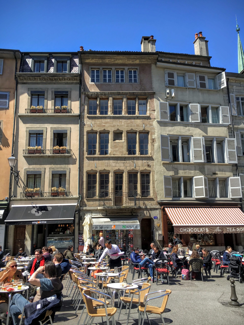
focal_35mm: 29
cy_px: 162
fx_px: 273
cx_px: 122
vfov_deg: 61.7
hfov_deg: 48.2
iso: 25
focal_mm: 4.15
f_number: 2.2
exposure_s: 1/962
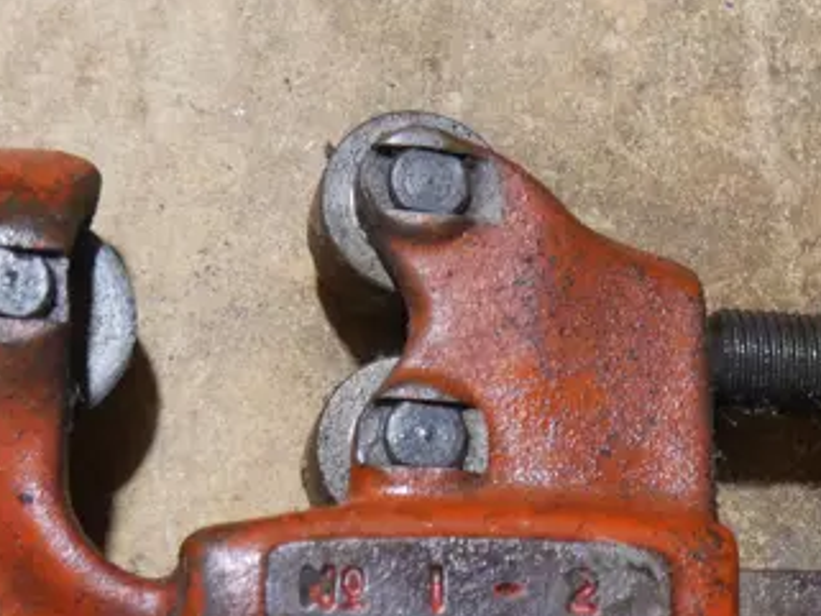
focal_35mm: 102
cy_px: 523
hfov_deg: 18.1
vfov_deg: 14.4
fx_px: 2420
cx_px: 1046
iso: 320
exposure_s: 1/60
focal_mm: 16
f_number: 3.6
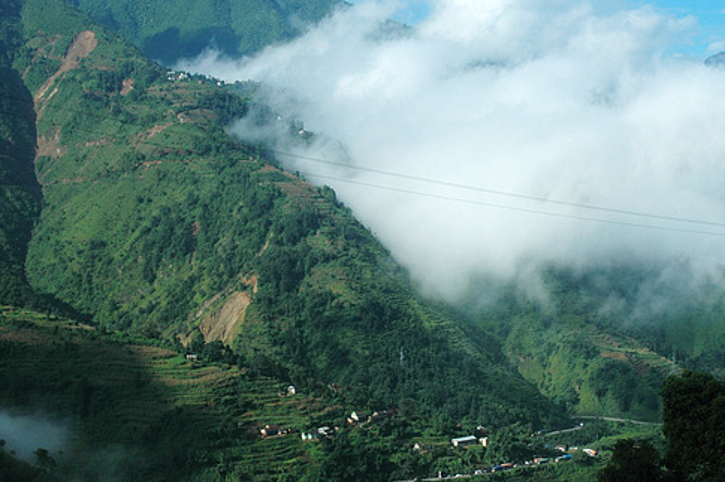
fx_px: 1261
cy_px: 300
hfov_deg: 32.0
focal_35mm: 63
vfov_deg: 21.6
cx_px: 431
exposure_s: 1/500
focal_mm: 29
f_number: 11
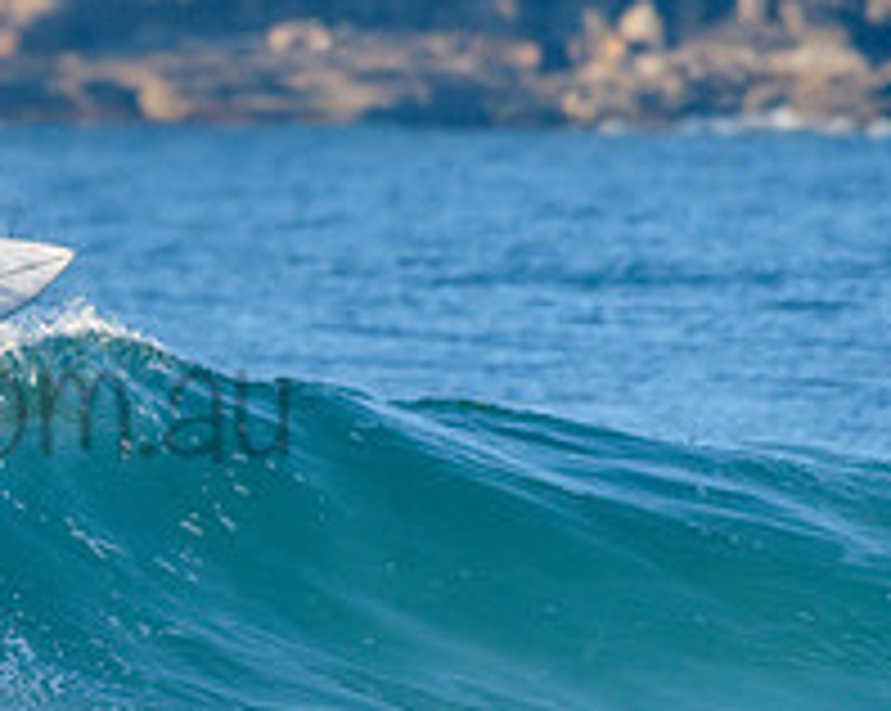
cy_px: 353
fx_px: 36276
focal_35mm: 1377
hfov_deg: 1.4
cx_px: -184
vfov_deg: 1.1
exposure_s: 1/2000
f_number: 5.6
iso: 500
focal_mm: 500
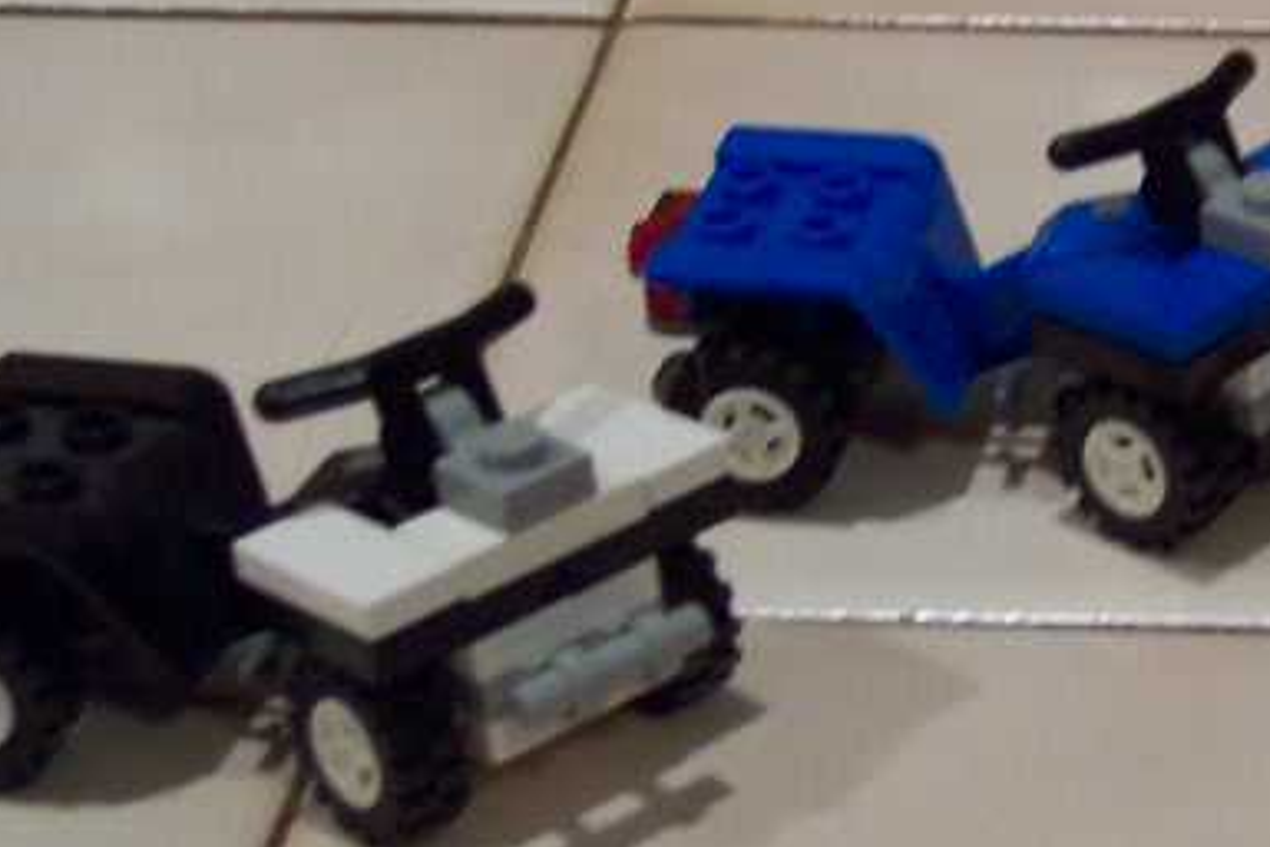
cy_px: 463
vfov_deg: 12.8
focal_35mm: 107
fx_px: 3774
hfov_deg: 18.3
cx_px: 1442
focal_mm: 8
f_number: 2.8
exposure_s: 1/45
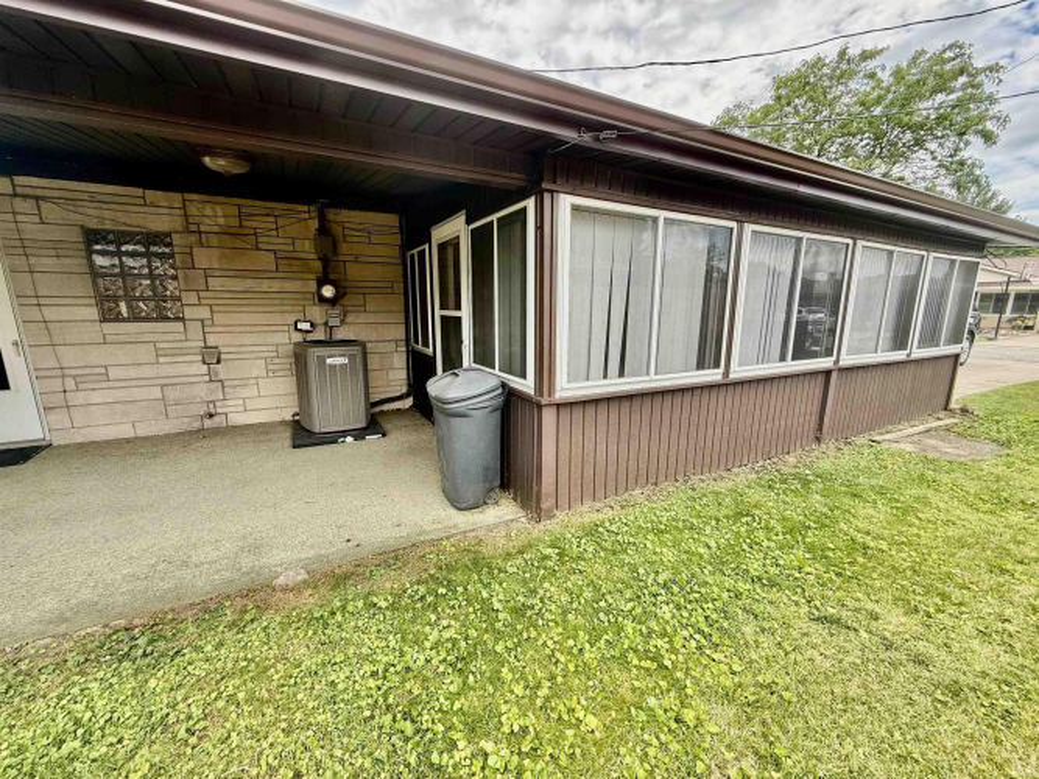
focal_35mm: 14
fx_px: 420
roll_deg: -0.5
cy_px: 390
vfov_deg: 85.7
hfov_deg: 102.1
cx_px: 520
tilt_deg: -11.5
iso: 50
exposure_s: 1/270
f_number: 2.2
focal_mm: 2.22
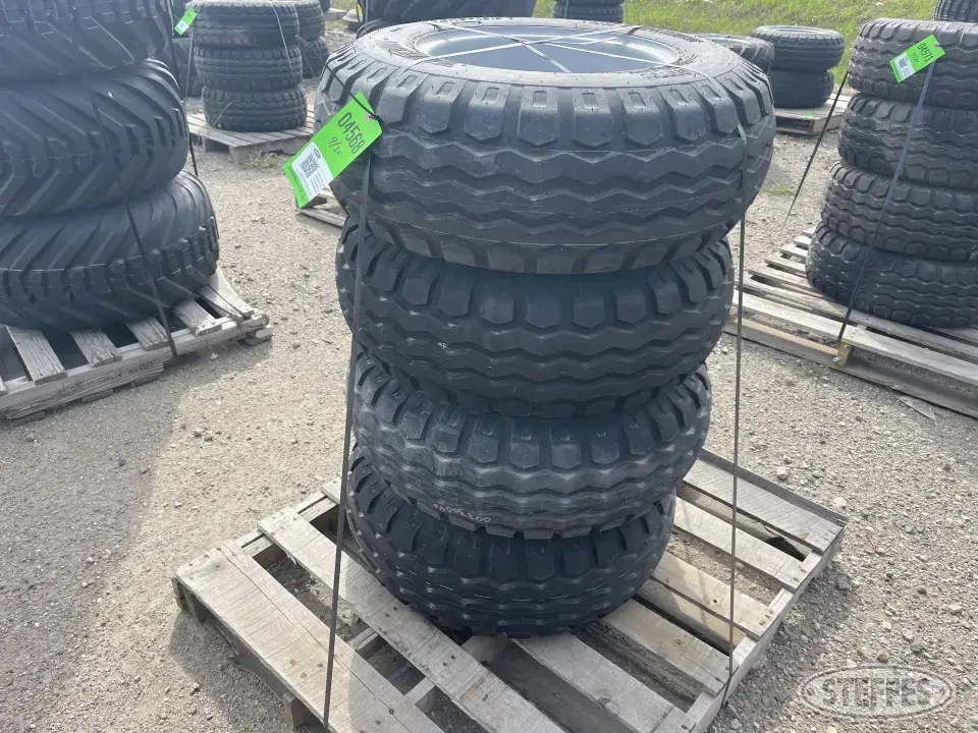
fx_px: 735
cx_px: 489
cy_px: 366
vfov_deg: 53.1
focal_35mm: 26
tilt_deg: -27.7
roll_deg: -0.3
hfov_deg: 67.3
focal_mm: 5.1
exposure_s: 1/1225
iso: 32
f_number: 1.6
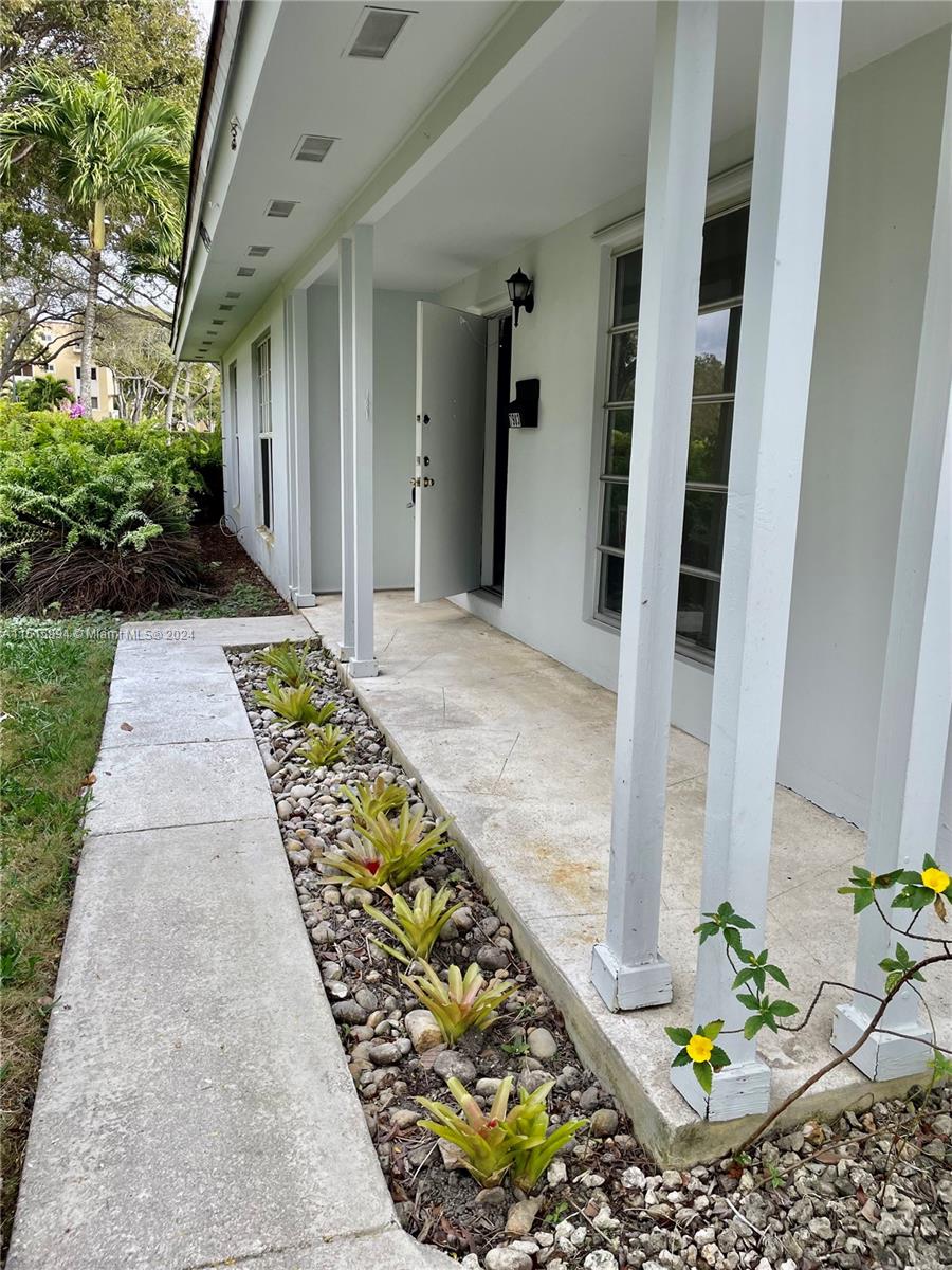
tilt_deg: -9.5
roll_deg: -0.6
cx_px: 476
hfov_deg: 53.1
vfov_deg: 67.3
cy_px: 635
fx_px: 953
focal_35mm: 26
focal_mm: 4.2
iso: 32
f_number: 1.6
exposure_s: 1/711
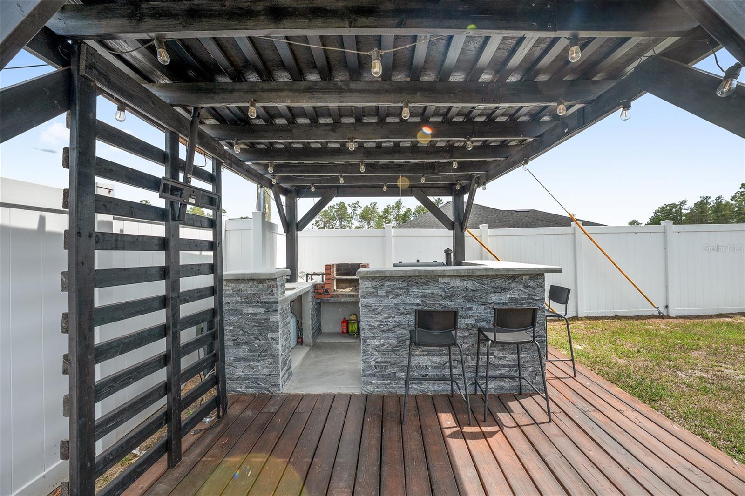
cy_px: 248
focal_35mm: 14
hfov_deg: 104.3
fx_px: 290
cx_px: 372
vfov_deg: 81.2
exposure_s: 1/250
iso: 320
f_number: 7.1
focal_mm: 14
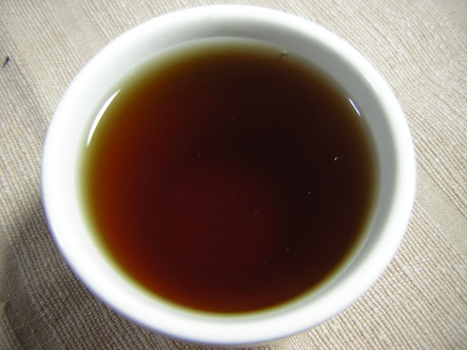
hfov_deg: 51.4
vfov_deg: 39.7
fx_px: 486
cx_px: 234
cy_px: 175
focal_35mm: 36
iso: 50
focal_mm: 4.7
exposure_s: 1/13
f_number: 2.6
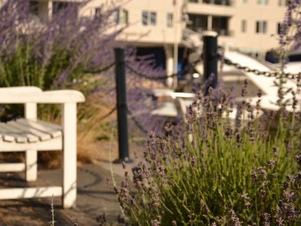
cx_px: 155
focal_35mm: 85
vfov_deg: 17.3
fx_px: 739
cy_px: 143
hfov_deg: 23.0
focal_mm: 38
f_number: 5
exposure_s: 1/1250
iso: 200
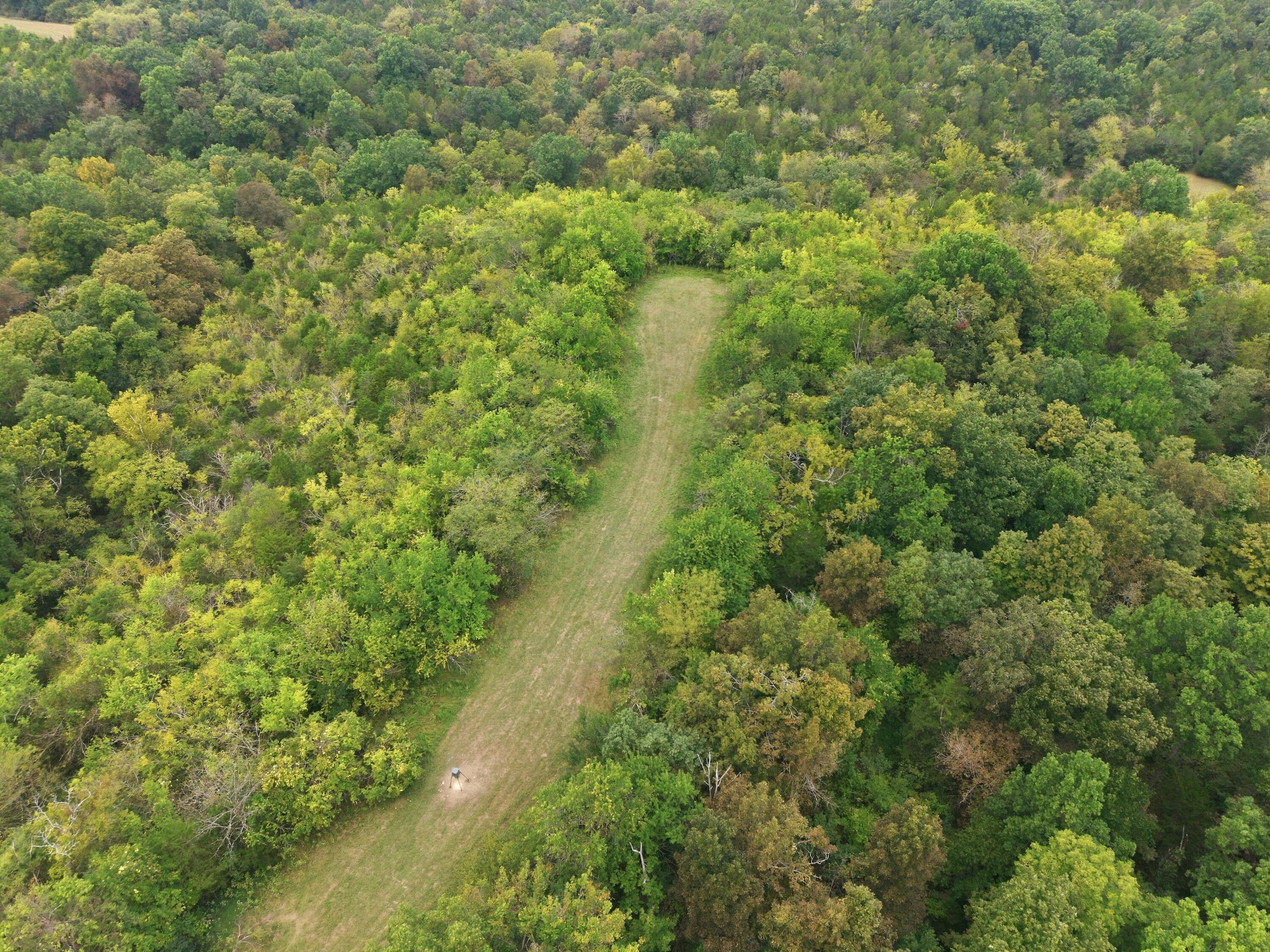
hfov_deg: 71.6
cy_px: 476
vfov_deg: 56.8
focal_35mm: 24
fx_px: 881
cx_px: 635
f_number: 1.8
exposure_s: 1/640
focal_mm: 8.7
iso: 100
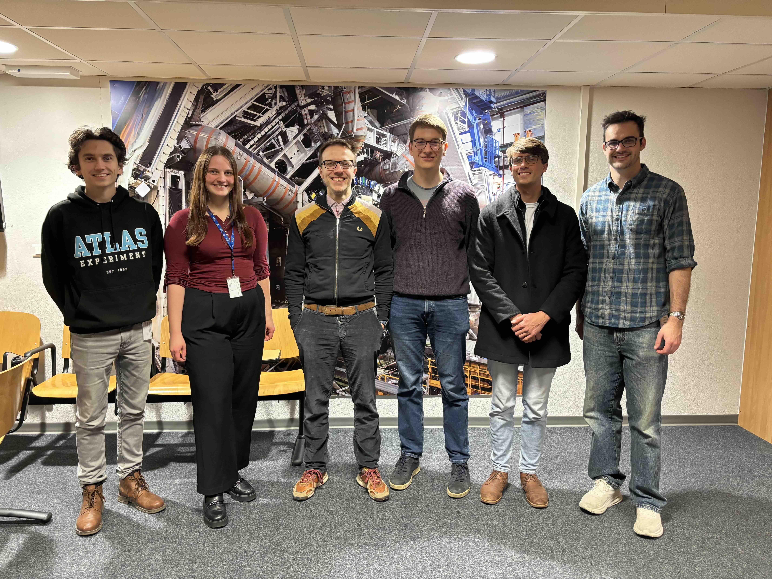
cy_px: 290
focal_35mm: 26
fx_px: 580
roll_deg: -0.6
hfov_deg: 67.3
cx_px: 386
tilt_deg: -8.1
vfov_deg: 53.1
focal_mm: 5.96
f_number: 1.6
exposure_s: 1/50
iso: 320
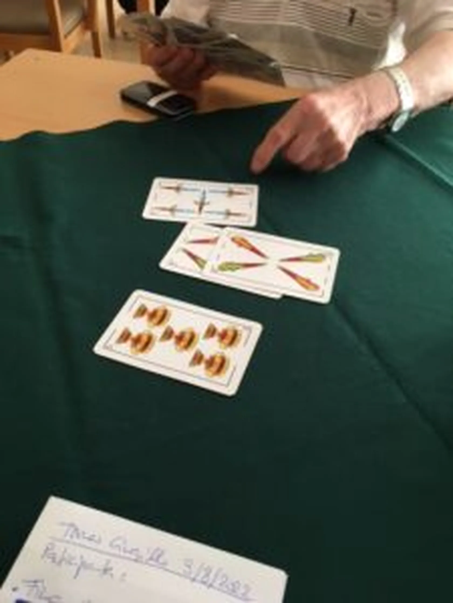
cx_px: 226
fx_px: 506
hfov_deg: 48.2
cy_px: 302
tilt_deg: -46.1
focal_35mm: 29
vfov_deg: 61.7
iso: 100
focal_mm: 4.15
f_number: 2.2
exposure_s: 1/33
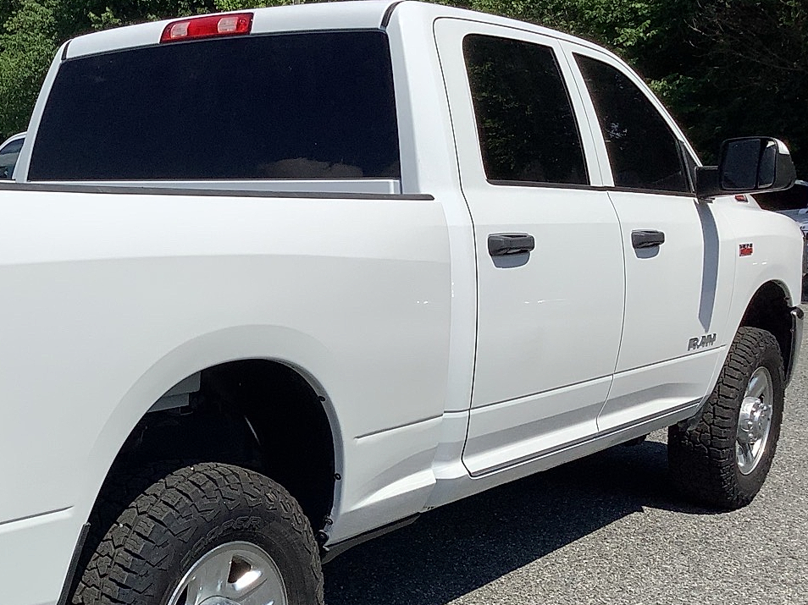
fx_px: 1213
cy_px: 448
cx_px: 177
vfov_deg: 27.7
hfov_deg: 35.8
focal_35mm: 52
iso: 25
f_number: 2.4
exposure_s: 1/2469
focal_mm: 3.3
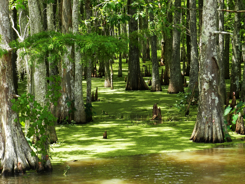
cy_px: 92
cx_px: 122
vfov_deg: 14.8
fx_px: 708
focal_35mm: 100
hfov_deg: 19.6
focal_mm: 17.7
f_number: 4.6
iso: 160
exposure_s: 1/200
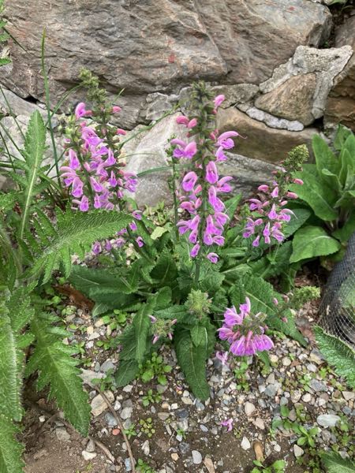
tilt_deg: -43.9
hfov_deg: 49.7
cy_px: 236
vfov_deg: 63.4
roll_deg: +1.7
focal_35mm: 28
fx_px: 383
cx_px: 178
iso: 32
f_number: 1.8
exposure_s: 1/440
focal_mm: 3.99
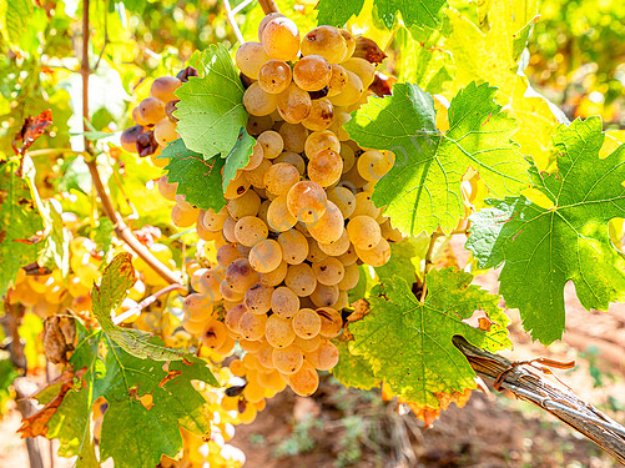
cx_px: 268
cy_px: 239
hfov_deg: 47.8
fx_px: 704
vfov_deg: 36.8
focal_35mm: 39
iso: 640
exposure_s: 1/200
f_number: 8
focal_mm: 35
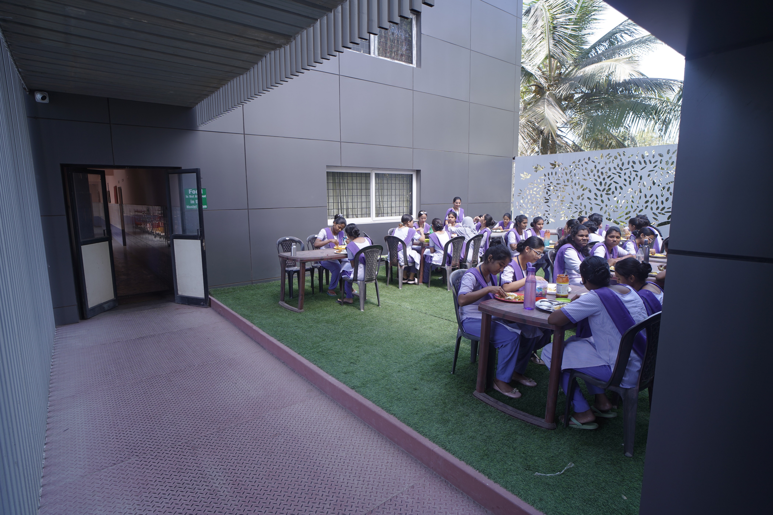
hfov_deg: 90.0
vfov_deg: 67.4
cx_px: 386
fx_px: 386
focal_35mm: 18
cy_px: 258
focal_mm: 18
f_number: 4
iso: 100
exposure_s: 1/80
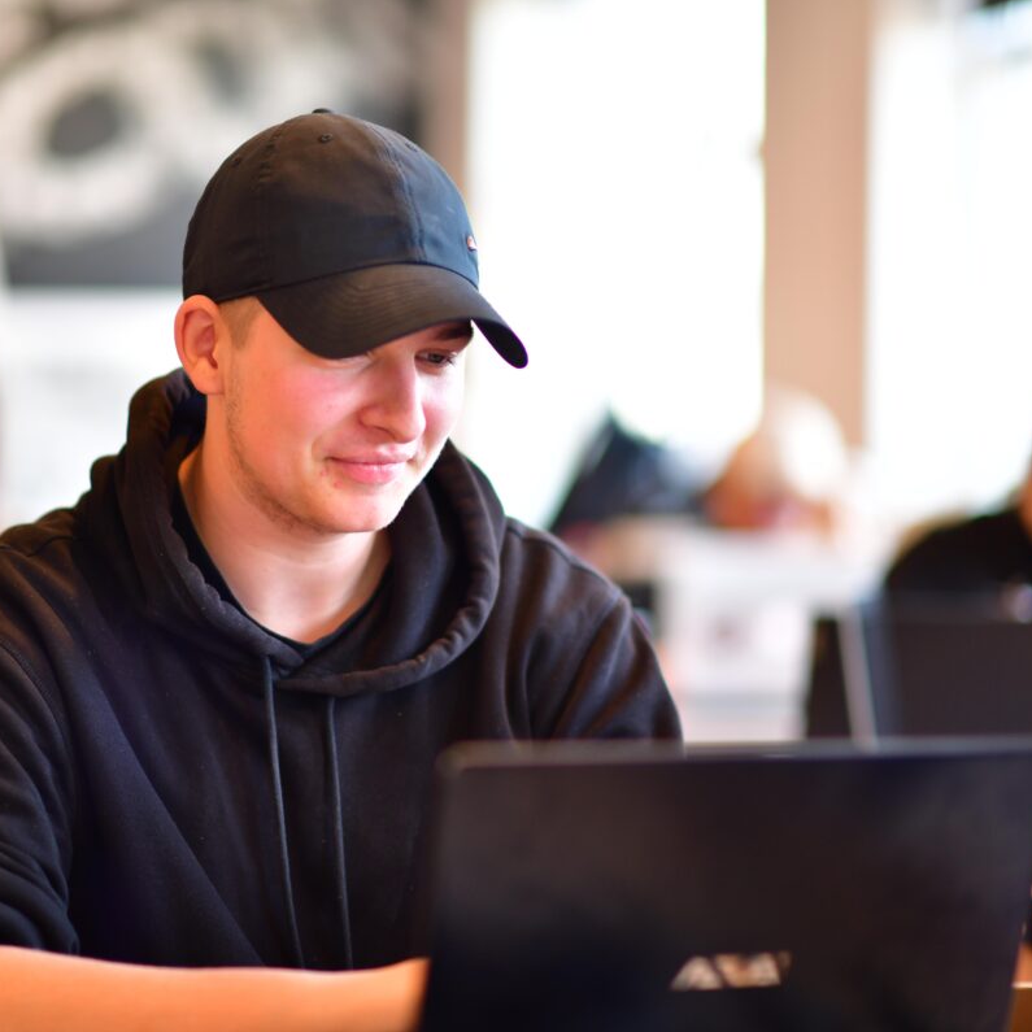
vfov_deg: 16.0
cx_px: 374
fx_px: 3676
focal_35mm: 109
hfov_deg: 16.0
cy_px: 514
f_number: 1.4
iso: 400
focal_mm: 85
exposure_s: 1/320
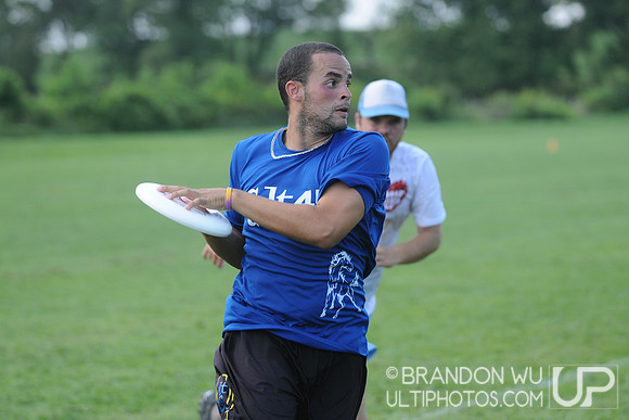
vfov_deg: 5.6
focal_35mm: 248
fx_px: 4325
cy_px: 210
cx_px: 314
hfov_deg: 8.3
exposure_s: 1/1000
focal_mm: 165
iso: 320
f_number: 2.8
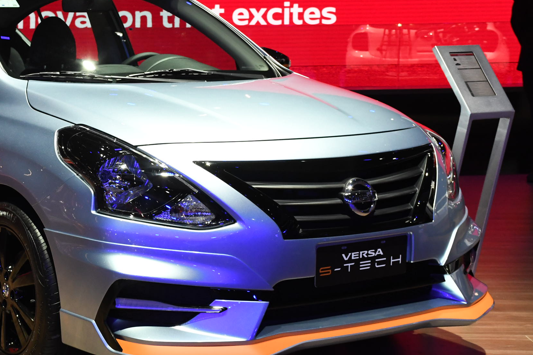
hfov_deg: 23.2
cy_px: 166
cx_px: 92
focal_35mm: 86
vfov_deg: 15.9
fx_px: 1273
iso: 2000
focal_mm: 34
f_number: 8
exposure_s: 1/200
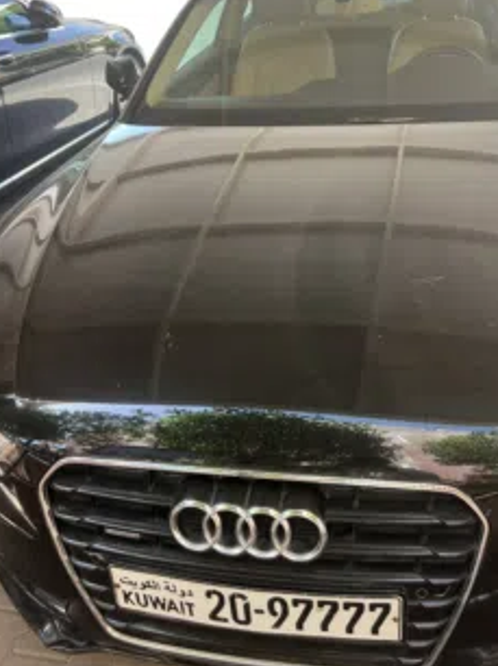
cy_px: 283
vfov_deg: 53.8
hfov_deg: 41.6
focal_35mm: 34
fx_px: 653
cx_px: 296
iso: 40
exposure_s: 1/121
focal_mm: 5.7
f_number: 1.5
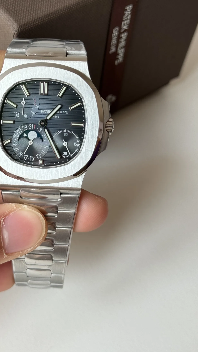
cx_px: 49
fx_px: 570
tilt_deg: -50.0
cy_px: 150
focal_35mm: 61
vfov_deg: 34.3
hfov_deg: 19.6
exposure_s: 1/213
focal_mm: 6.76
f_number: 1.78
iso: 50
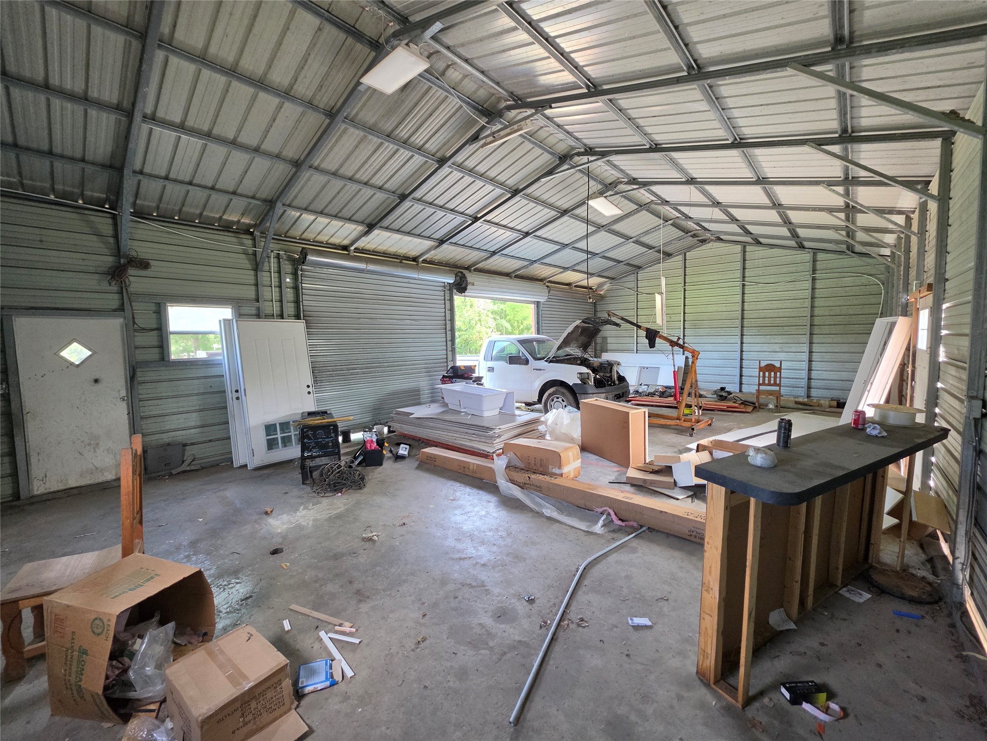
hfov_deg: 106.2
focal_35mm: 13
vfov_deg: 89.9
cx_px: 494
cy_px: 370
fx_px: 371
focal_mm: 2.2
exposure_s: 1/120
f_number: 1.9
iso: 250
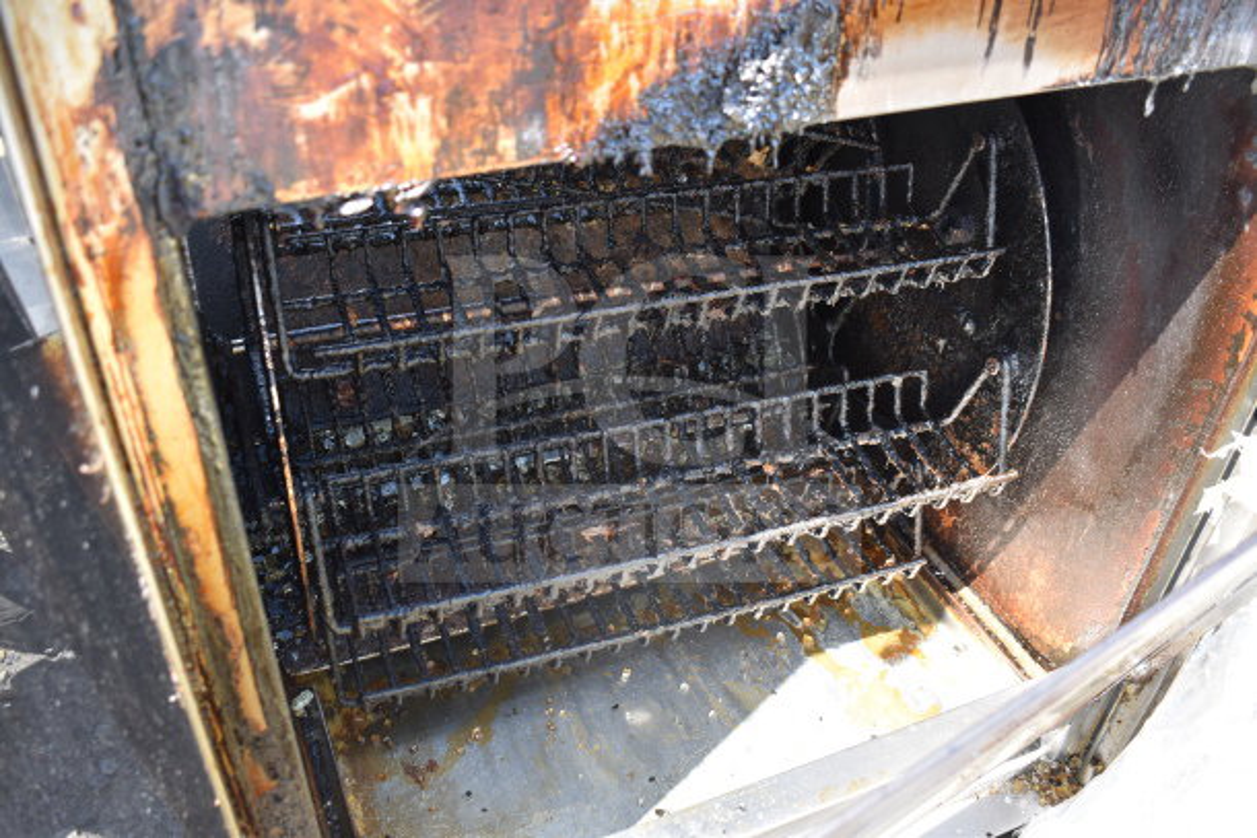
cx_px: 628
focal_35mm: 33
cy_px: 419
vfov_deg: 40.0
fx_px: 1152
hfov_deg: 57.2
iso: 200
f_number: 4.5
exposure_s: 1/80
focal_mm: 22
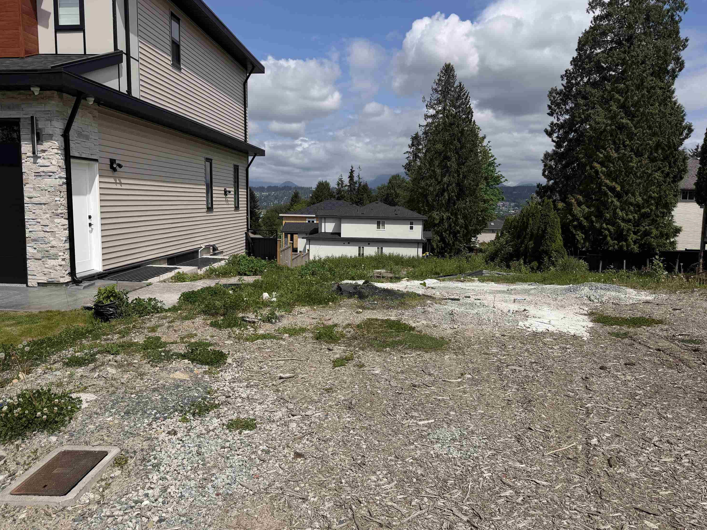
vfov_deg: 54.9
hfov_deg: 69.4
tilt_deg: -7.8
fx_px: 511
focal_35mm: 25
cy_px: 263
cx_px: 343
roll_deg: -0.8
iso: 80
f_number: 1.78
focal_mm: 6.76
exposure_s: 1/10309
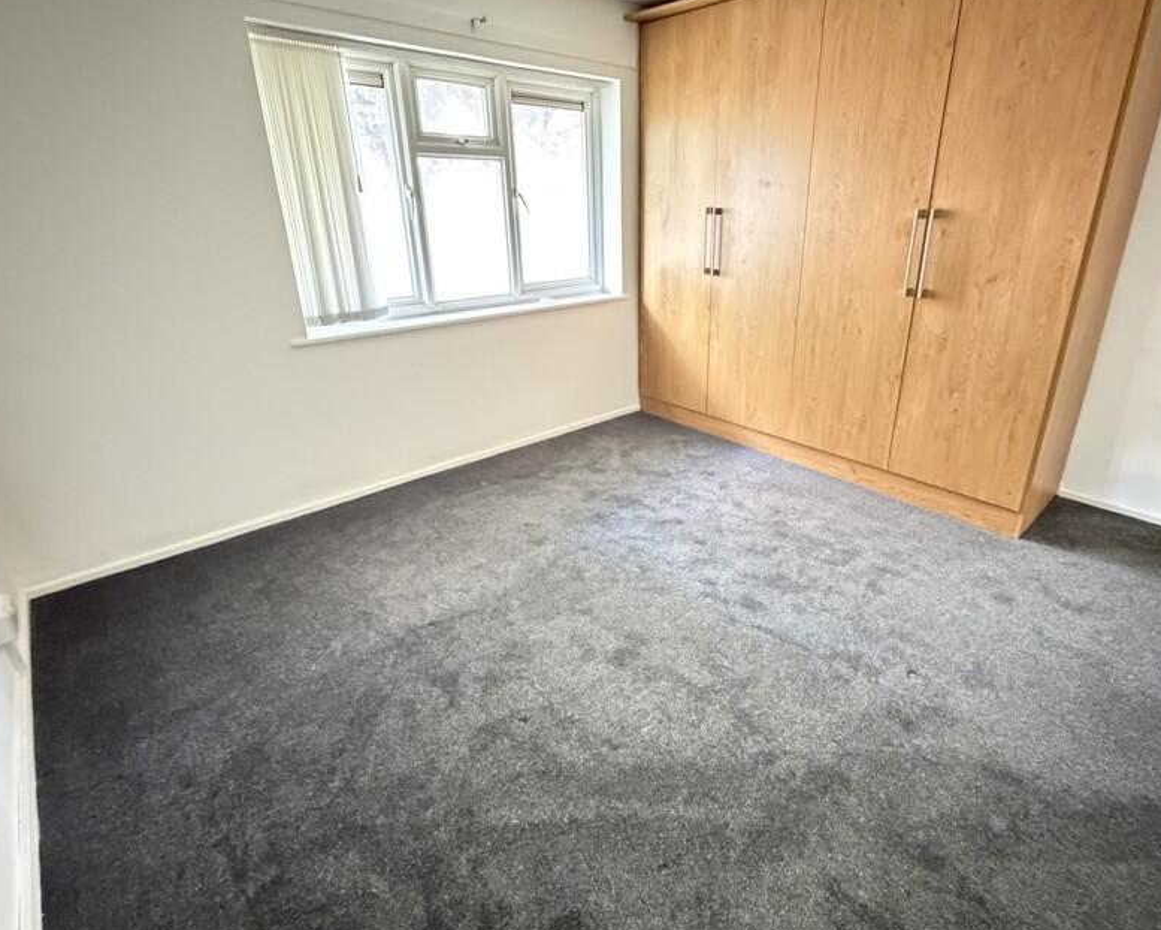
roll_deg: +0.1
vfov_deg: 73.7
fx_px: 619
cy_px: 435
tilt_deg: -21.6
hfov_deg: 86.0
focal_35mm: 18
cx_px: 650
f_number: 2.2
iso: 3200
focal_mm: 2.22
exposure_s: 1/15
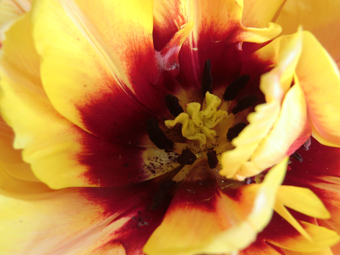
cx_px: 170
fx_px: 393
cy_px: 128
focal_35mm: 40
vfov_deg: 36.0
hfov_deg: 46.8
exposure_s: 1/60
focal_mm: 7.1
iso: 125
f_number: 3.8
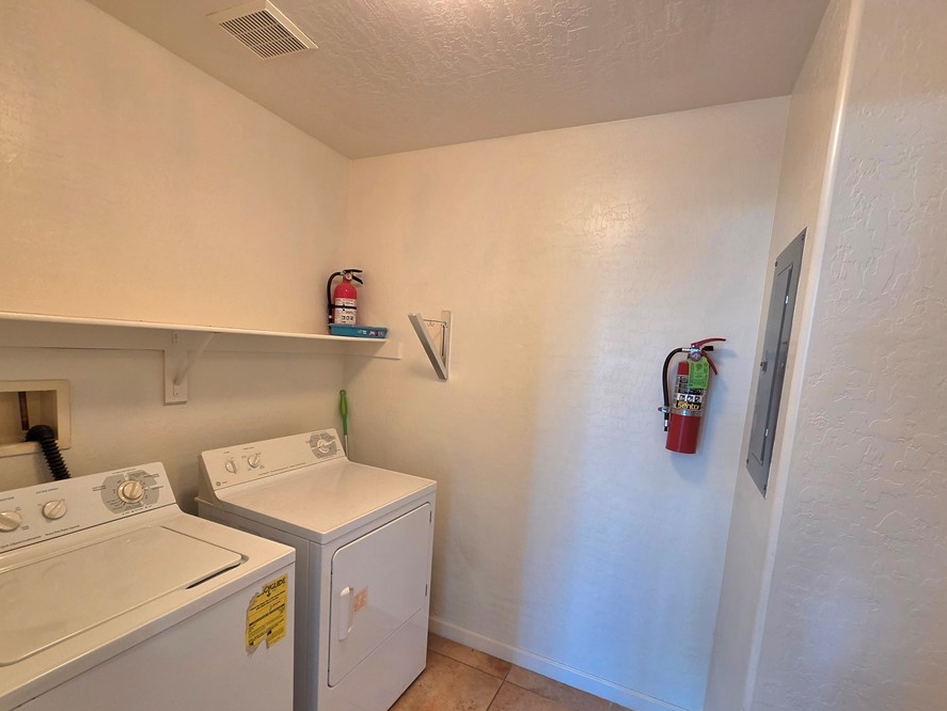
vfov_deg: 81.4
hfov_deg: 98.1
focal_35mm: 15
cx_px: 460
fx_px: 411
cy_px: 399
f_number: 2.2
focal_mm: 2.2
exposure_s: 1/60.2
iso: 320
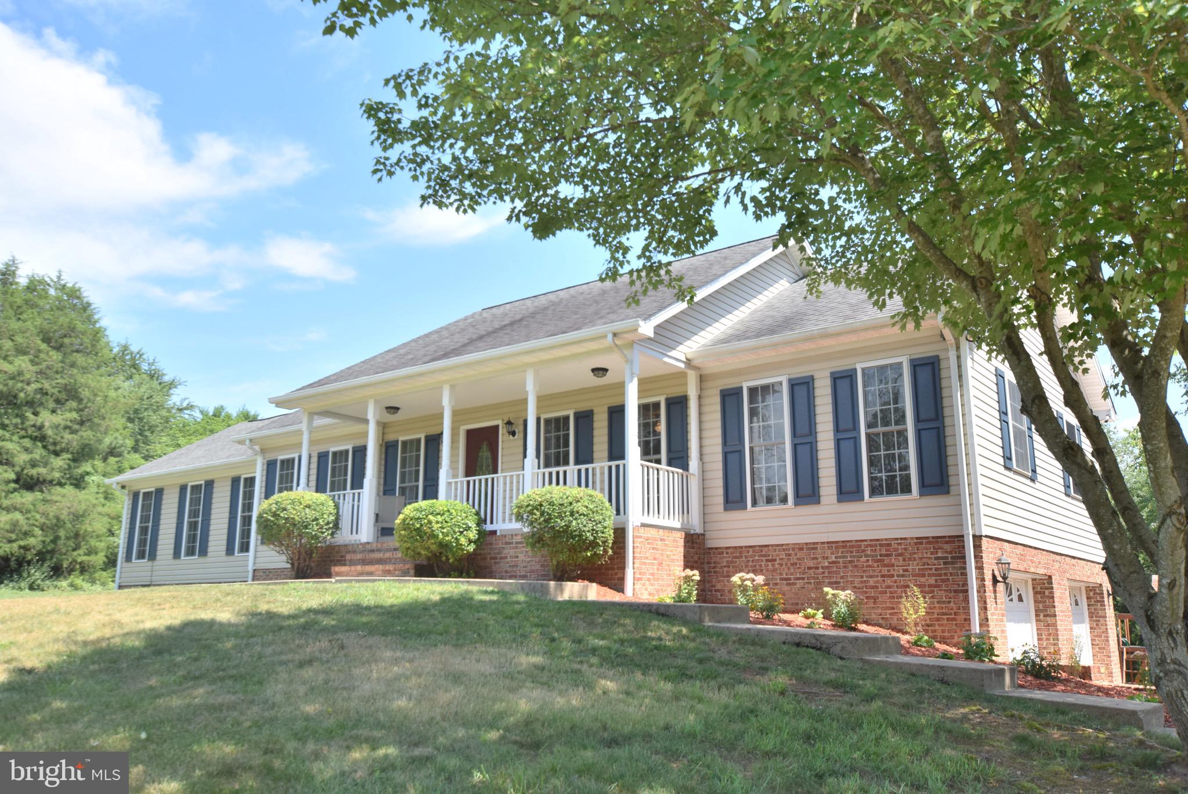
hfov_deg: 61.9
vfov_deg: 43.7
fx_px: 991
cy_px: 397
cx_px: 594
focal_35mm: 30
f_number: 8
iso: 200
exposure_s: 1/250
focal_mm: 20
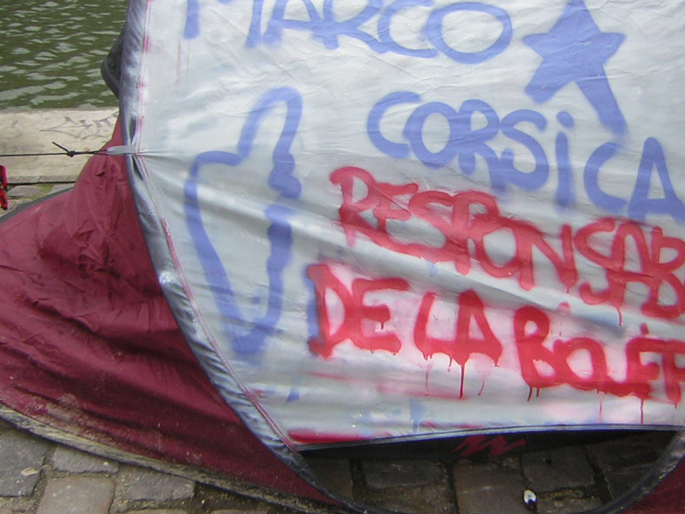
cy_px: 251
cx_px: 432
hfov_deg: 40.1
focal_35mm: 47
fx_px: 930
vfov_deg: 30.9
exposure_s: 1/75.8
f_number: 2.6
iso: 50
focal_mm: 4.7
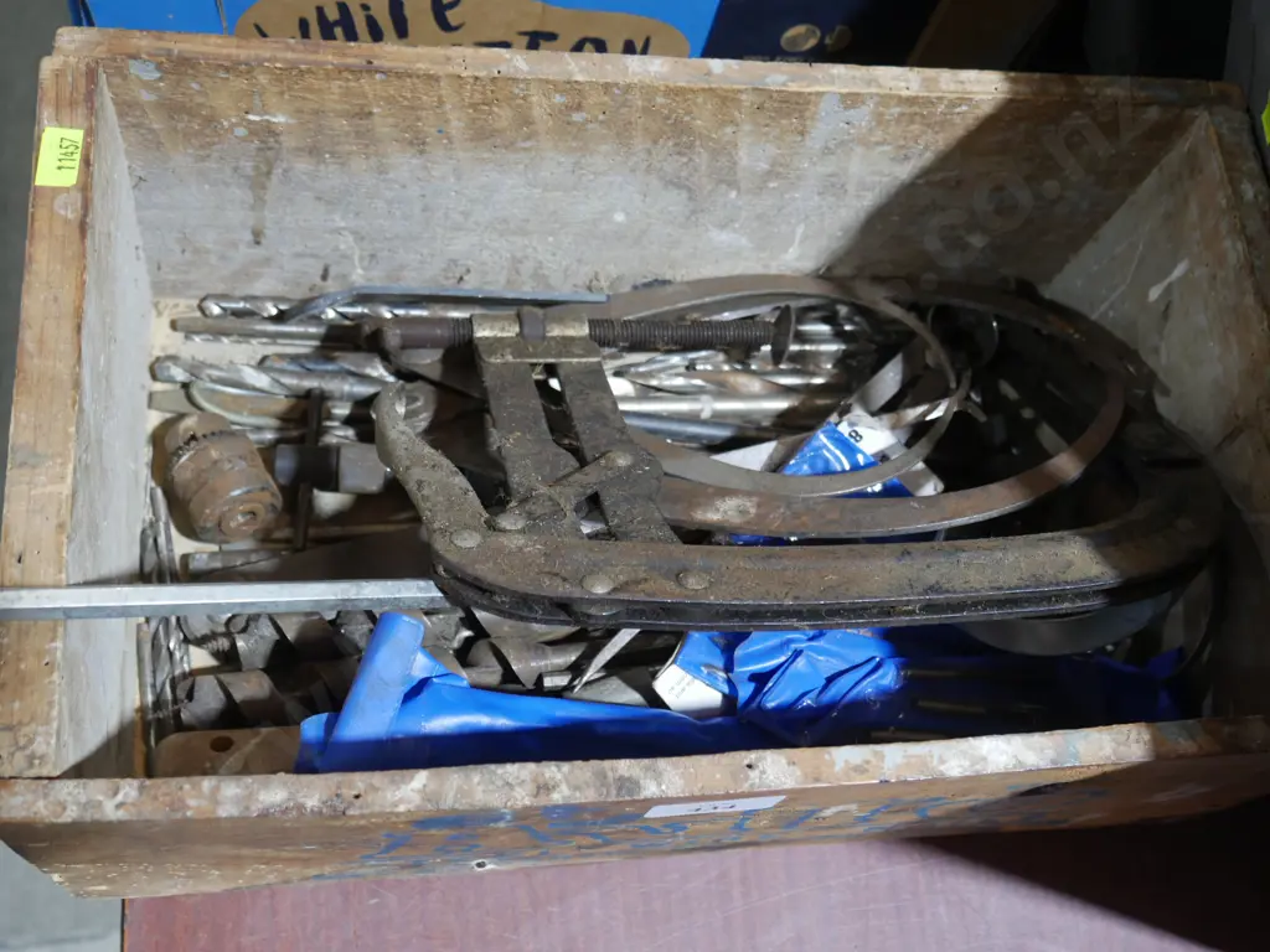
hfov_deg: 46.8
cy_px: 476
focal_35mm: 40
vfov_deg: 36.0
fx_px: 1468
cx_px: 635
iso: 800
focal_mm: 20
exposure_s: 1/60
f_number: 4.4
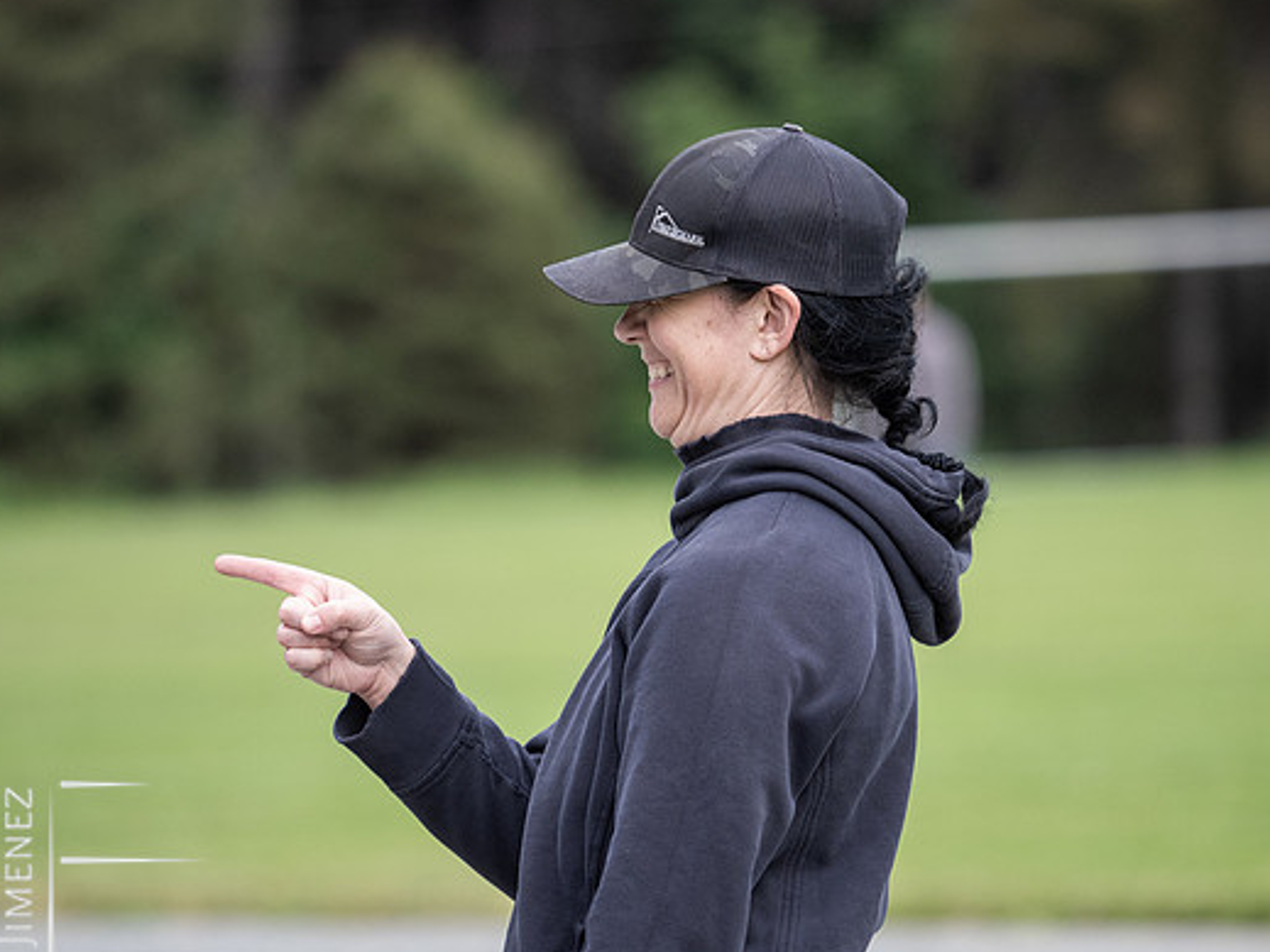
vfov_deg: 4.1
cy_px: 466
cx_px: 699
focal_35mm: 366
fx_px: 13425
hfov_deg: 5.4
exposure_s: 1/1600
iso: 640
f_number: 2.8
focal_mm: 150
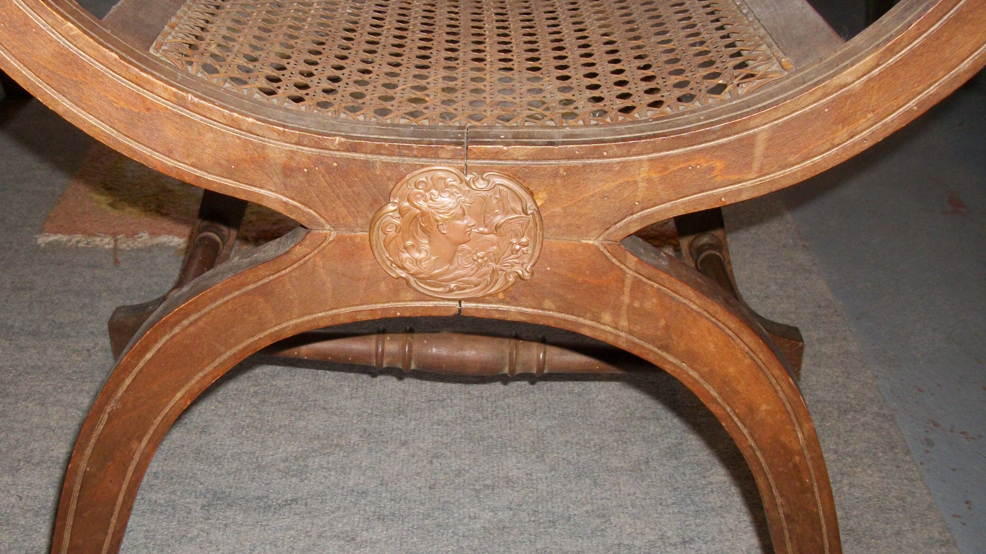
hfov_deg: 45.0
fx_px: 1176
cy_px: 318
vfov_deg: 26.5
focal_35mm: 45
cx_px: 353
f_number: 2.9
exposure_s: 1/60
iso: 160
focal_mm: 5.7
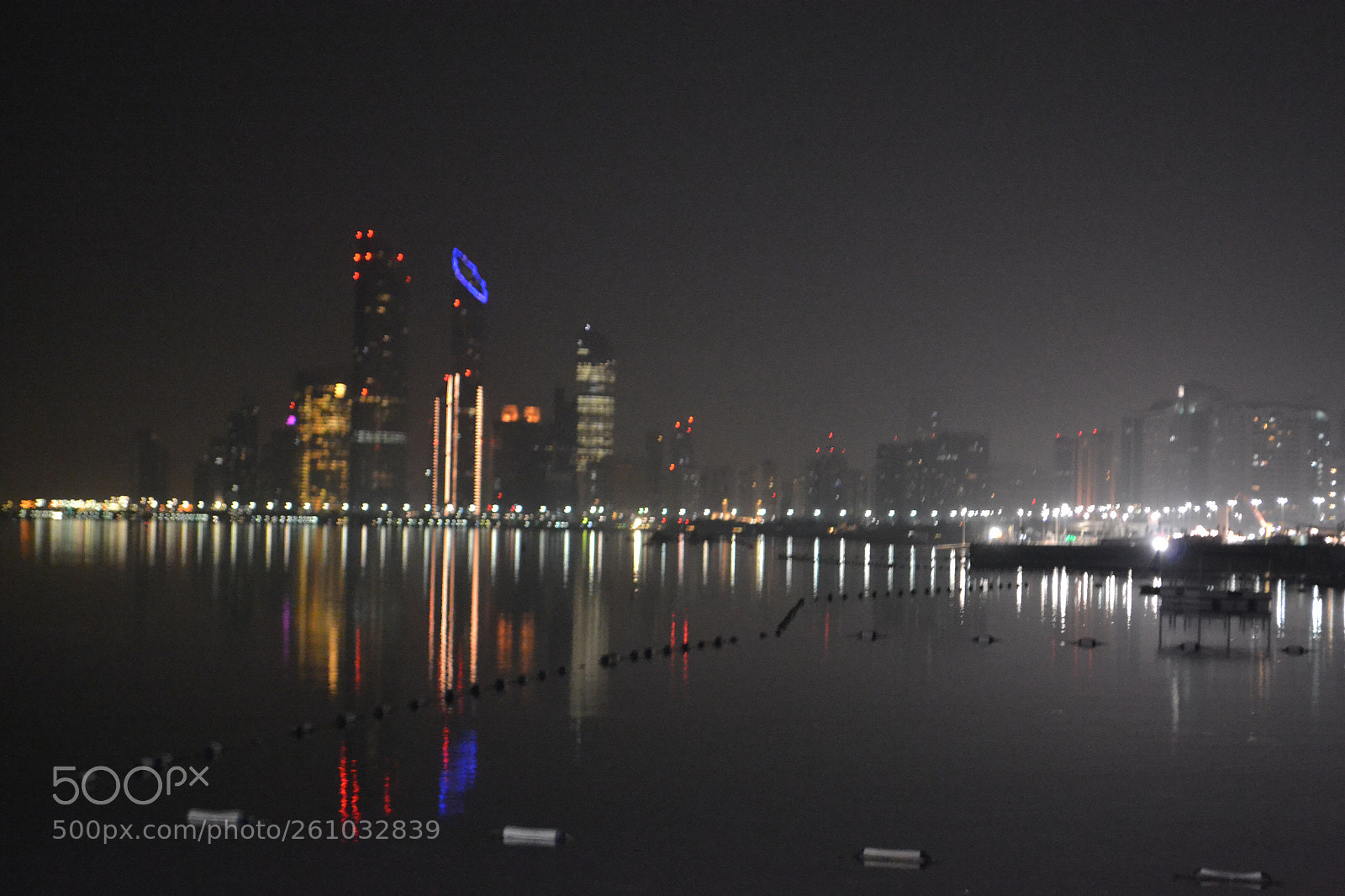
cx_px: 672
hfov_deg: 24.6
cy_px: 448
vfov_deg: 16.5
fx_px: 3081
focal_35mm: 82
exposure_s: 1/5
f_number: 5.6
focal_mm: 55
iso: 3200
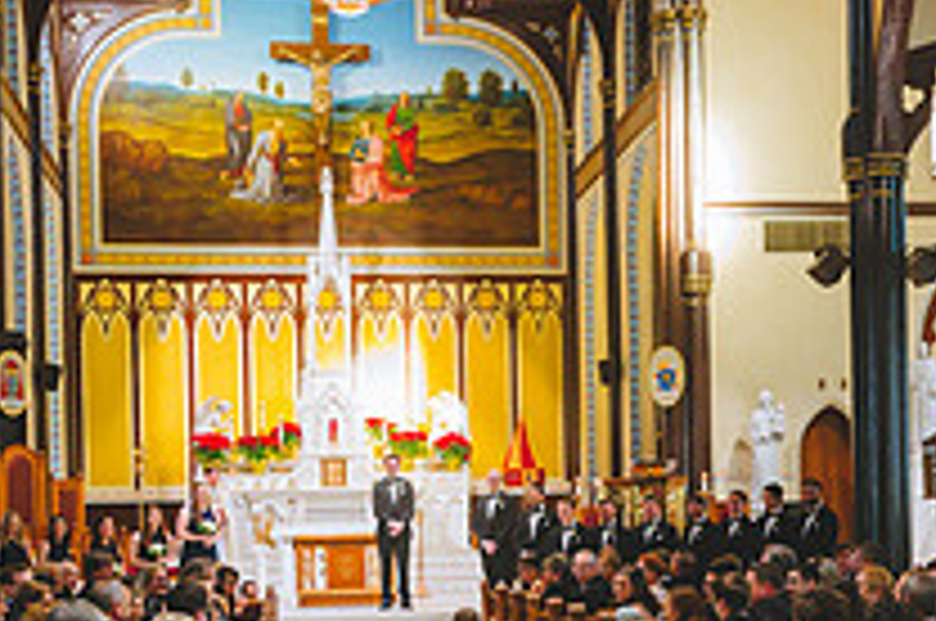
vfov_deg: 19.9
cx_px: 531
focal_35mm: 67
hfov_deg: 30.1
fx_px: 1739
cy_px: 544
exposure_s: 1/125
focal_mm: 24
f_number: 3.5
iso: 2000
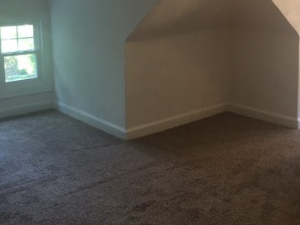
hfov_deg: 37.5
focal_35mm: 51
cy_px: 54
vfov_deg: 28.1
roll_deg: +0.4
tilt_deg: -9.8
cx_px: 148
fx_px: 442
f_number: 2.2
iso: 64
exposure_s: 1/30
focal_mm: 4.15
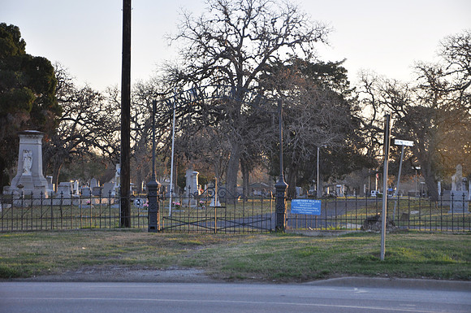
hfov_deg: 23.4
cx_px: 236
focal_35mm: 87
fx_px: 1137
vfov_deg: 15.7
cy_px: 156
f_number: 5
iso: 400
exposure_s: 1/125
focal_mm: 58
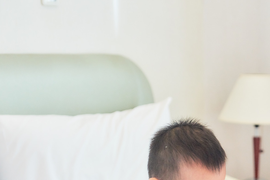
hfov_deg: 18.5
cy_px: 161
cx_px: 239
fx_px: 818
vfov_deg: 12.5
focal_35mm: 109
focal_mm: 55
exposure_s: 1/400
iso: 640
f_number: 2.8
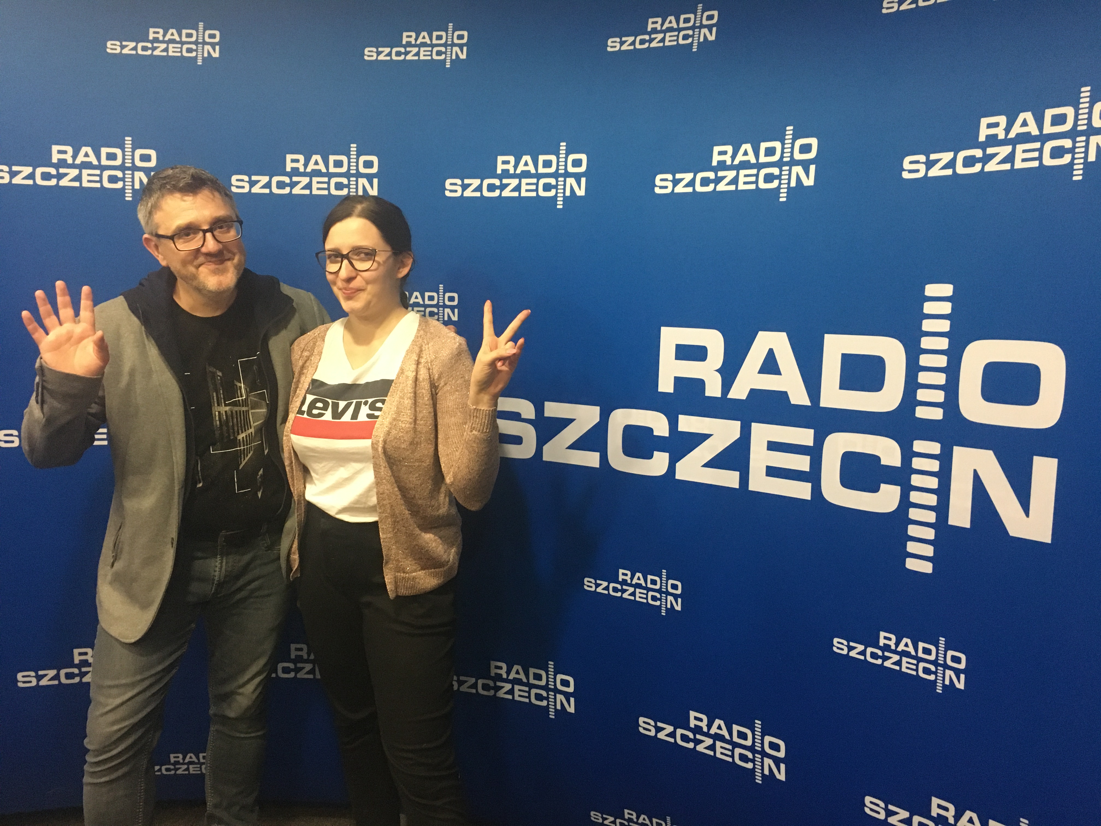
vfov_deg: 48.2
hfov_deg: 61.7
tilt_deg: -7.6
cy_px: 413
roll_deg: -1.1
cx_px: 550
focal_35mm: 29
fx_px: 922
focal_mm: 4.15
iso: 250
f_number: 2.2
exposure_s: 1/17
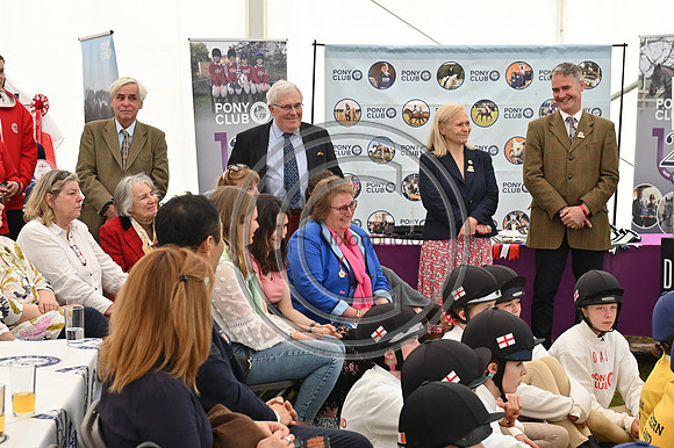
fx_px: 1310
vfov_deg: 19.4
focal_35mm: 70
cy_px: 224
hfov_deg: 28.9
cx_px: 337
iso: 800
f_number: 8
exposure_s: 1/320
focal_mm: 70
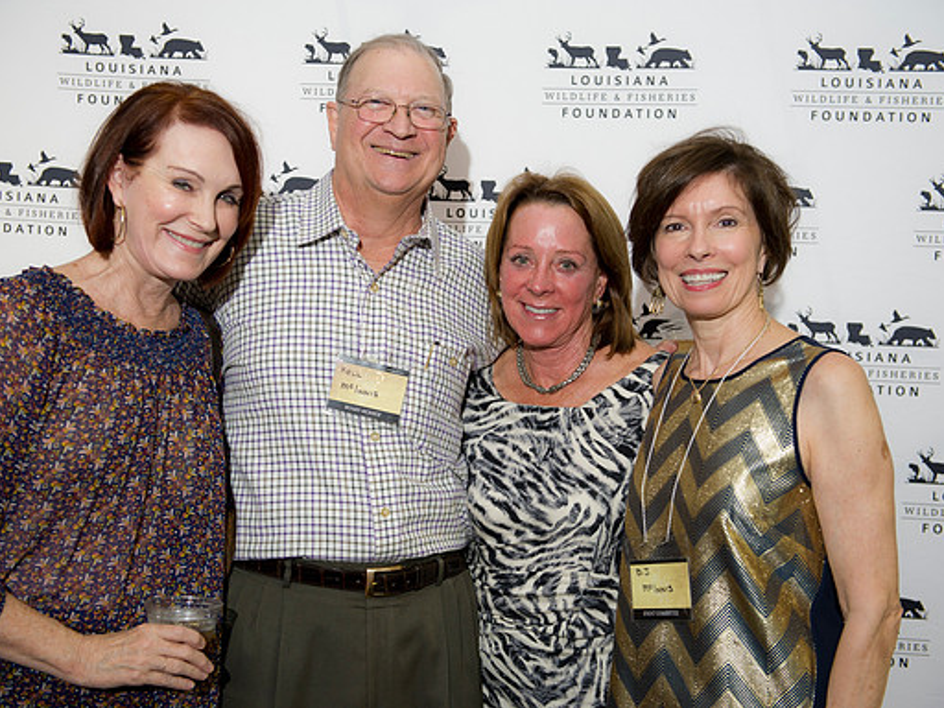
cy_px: 354
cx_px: 472
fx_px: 1336
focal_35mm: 49
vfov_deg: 29.7
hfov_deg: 38.9
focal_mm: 45
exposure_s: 1/125
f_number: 3.5
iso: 800
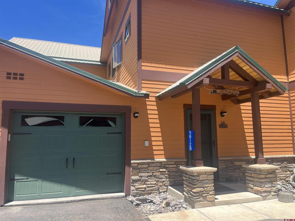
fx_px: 222
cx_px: 148
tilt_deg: +7.4
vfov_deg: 53.1
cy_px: 110
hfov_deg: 67.3
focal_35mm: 26
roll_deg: +0.8
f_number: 1.6
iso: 50
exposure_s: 1/1086
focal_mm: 5.1
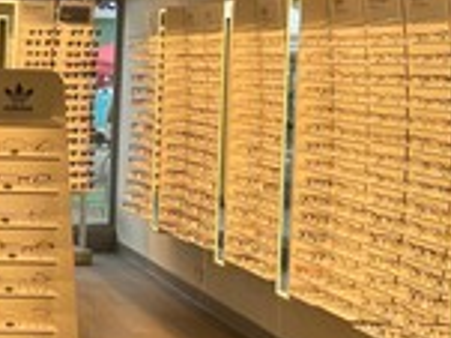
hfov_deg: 20.8
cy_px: 138
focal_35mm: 88
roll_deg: -1.4
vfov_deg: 16.7
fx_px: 1146
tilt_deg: -5.0
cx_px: -93
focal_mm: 5.7
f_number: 1.5
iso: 50
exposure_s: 1/544
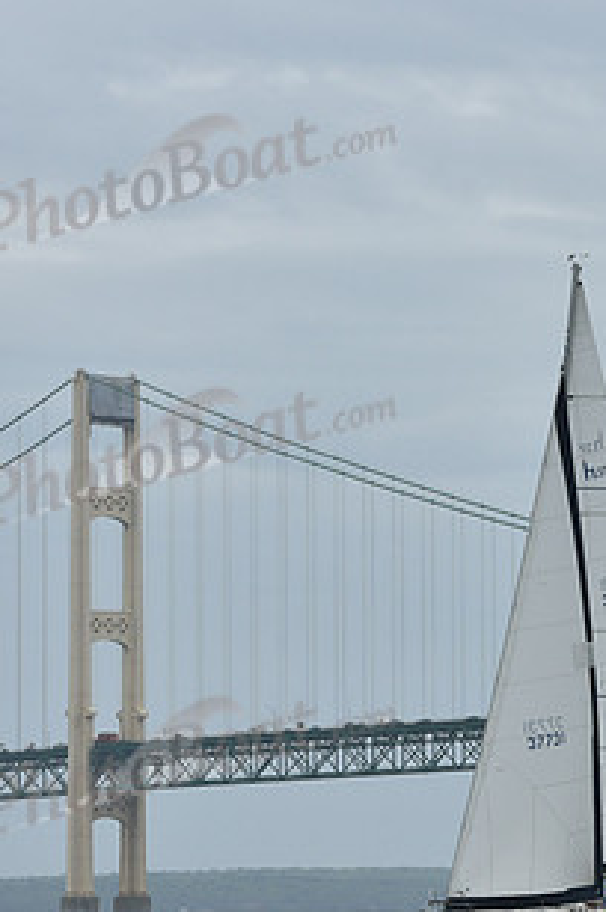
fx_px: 4884
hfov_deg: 7.1
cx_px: 553
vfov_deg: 10.7
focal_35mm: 193
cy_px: 563
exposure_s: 1/800
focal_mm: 102
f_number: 10
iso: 250
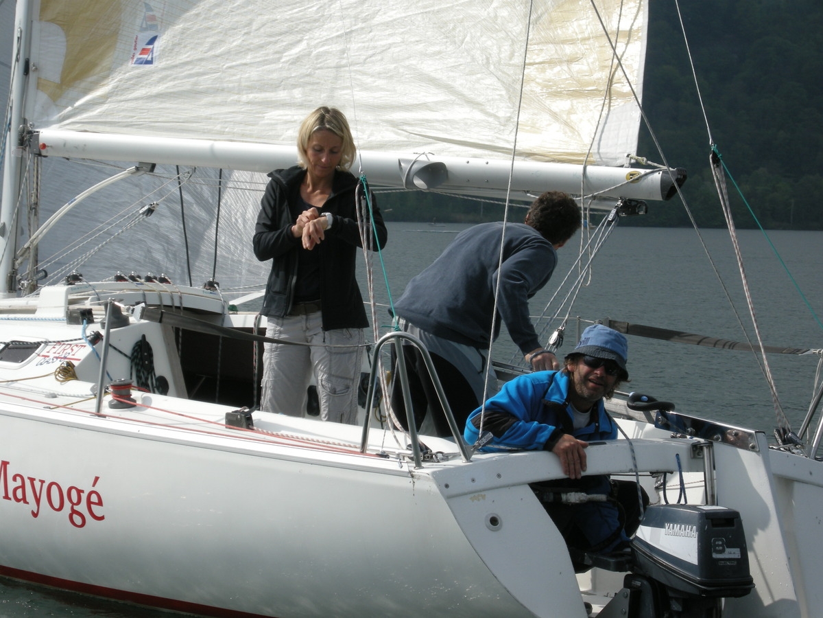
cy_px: 309
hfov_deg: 16.0
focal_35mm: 123
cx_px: 412
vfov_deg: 12.0
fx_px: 2924
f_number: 5.8
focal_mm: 26.3
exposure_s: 1/357
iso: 64
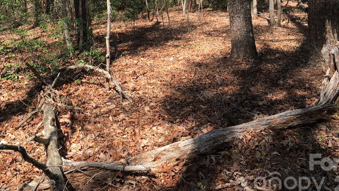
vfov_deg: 25.1
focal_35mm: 46
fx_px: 413
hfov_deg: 44.4
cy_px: 16
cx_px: 140
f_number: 2.2
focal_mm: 4.15
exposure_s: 1/472
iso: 25
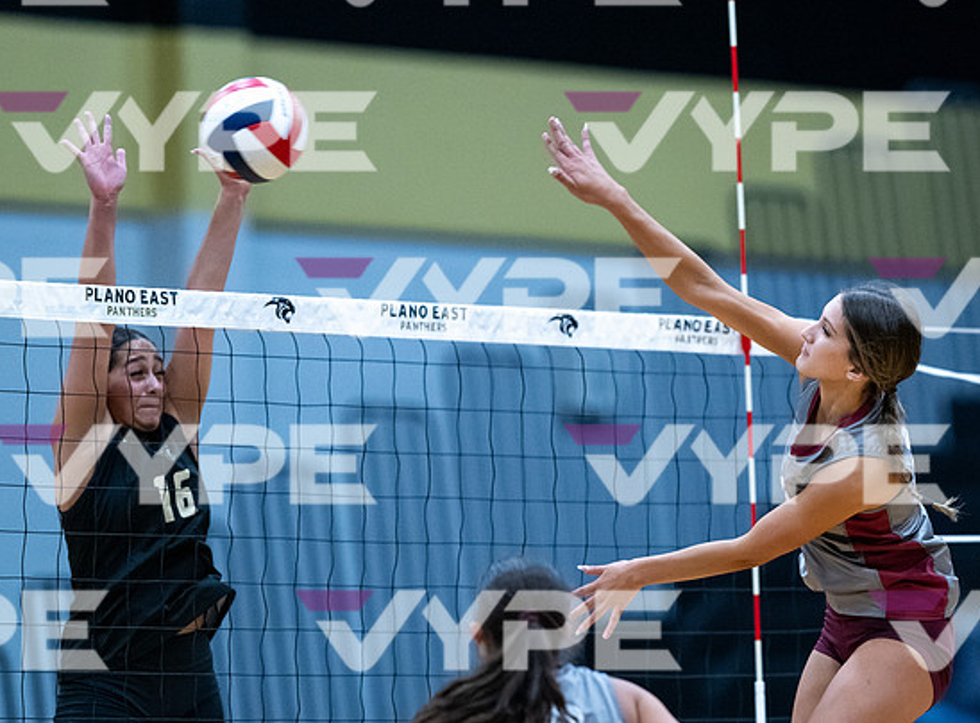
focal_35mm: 348
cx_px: 823
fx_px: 9792
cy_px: 440
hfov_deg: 5.7
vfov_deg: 4.2
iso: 3200
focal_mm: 200
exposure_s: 1/1600
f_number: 2
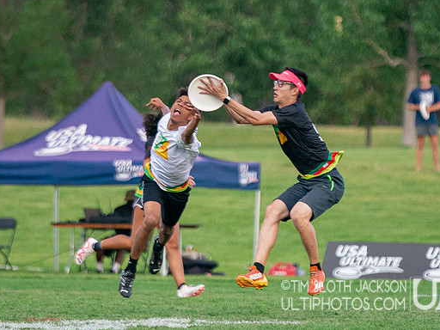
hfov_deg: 3.7
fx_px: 6749
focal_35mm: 531
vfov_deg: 2.8
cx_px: 247
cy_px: 149
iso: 1600
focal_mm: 200
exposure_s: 1/4000
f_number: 2.8
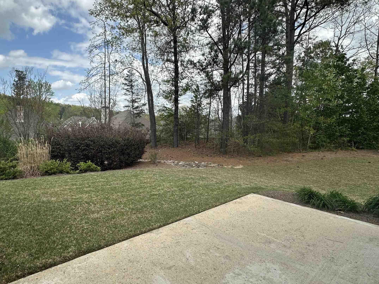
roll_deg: -1.8
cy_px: 143
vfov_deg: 66.0
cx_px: 158
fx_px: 219
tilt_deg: -4.9
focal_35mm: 20
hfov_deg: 81.1
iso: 40
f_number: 2.2
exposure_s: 1/1006
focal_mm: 2.22
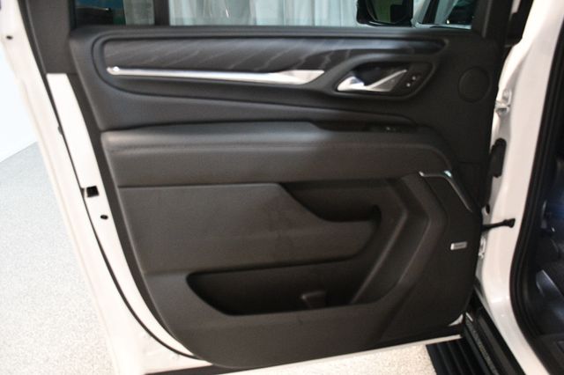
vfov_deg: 43.6
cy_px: 188
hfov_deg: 62.0
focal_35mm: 30
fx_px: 470
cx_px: 282
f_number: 3.5
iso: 3600
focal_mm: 20
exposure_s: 1/60
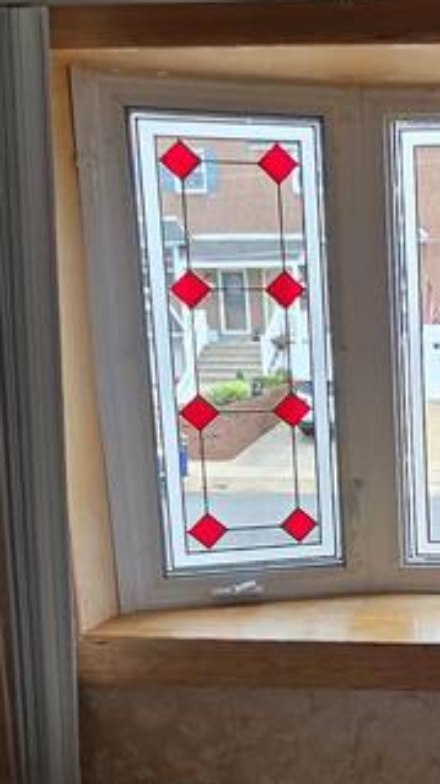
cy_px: 511
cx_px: 602
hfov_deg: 21.9
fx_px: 997
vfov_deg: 42.4
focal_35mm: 48
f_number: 2.2
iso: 64
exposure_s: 1/120
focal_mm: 2.2
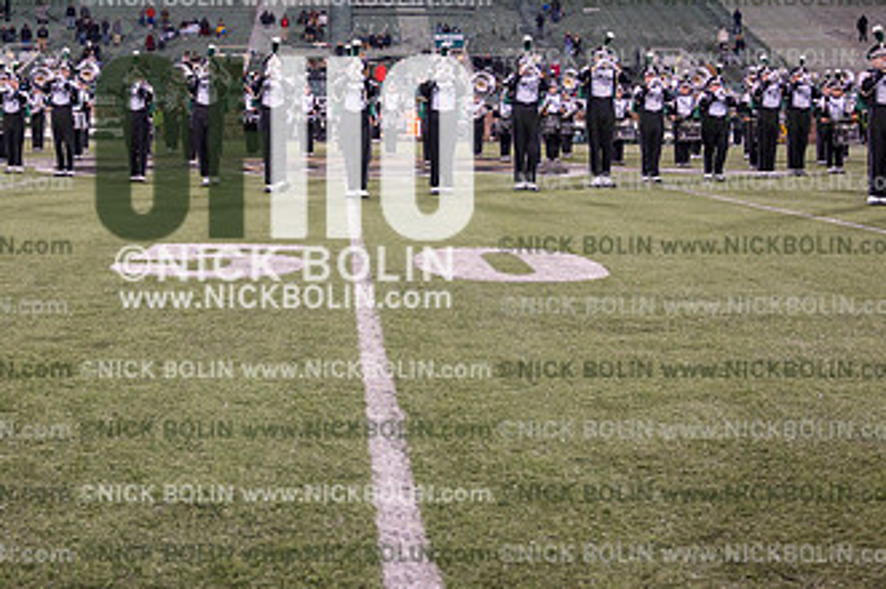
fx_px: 1229
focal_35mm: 50
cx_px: 284
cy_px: 182
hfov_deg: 39.1
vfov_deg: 26.7
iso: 3200
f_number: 4
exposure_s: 1/640
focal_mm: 28.5
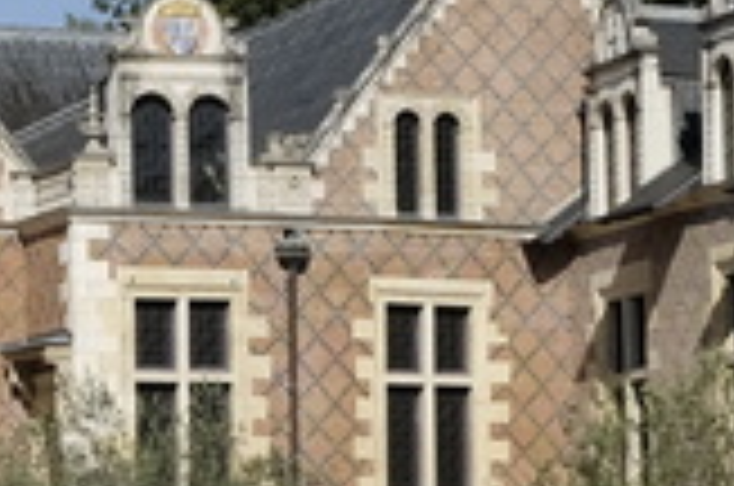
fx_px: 3500
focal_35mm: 172
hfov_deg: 11.8
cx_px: -77
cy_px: 529
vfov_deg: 7.9
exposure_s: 1/300
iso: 200
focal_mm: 23
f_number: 11
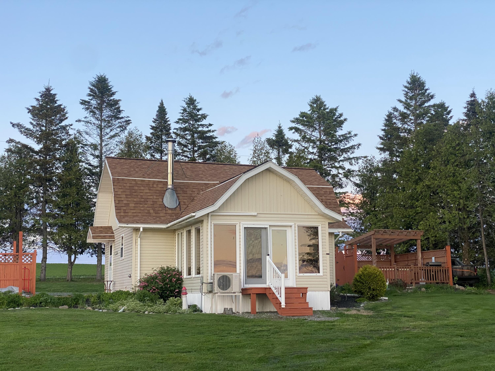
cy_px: 186
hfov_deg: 36.8
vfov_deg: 28.0
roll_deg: +0.0
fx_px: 744
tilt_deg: +7.9
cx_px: 248
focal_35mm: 52
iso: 64
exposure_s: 1/121
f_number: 2
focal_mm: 6
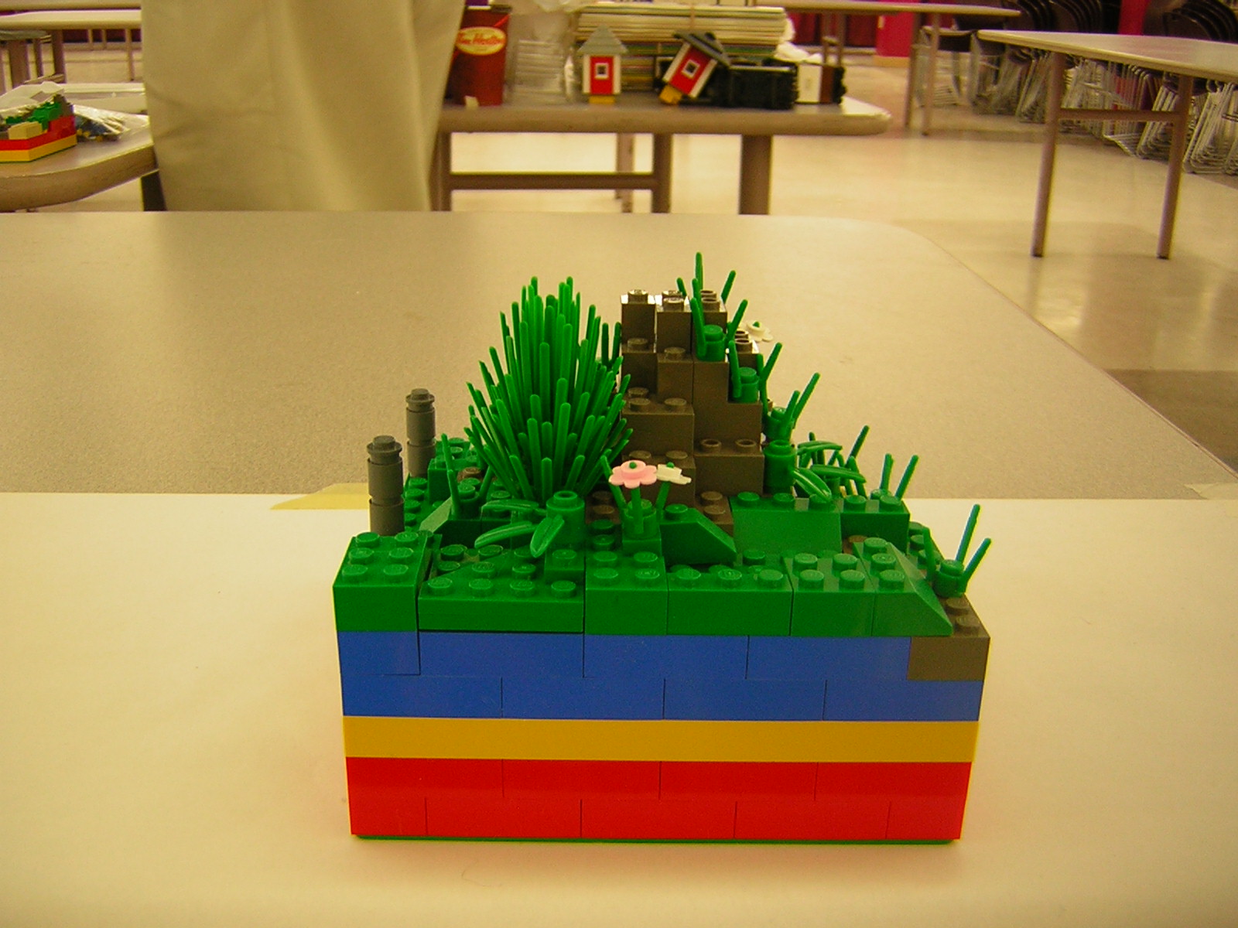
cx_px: 619
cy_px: 464
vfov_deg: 39.7
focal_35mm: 36
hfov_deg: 51.4
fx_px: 1287
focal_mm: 4.7
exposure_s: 1/5.7
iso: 55
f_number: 2.6
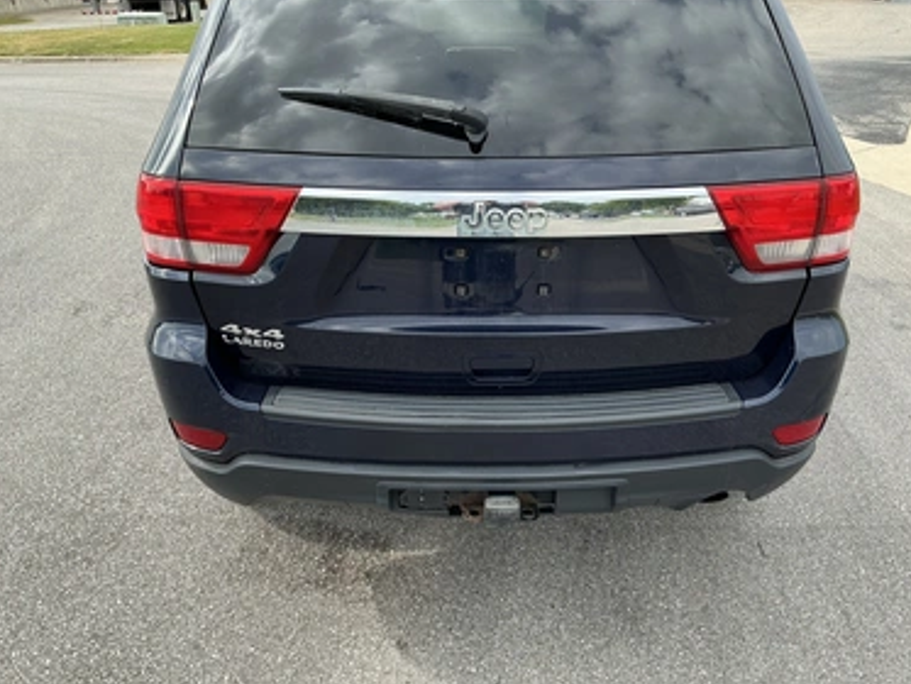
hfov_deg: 59.9
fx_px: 790
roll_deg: +1.8
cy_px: 352
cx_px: 474
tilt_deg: -23.8
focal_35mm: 30
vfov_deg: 46.8
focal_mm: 3
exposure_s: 1/529
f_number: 1.8
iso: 25
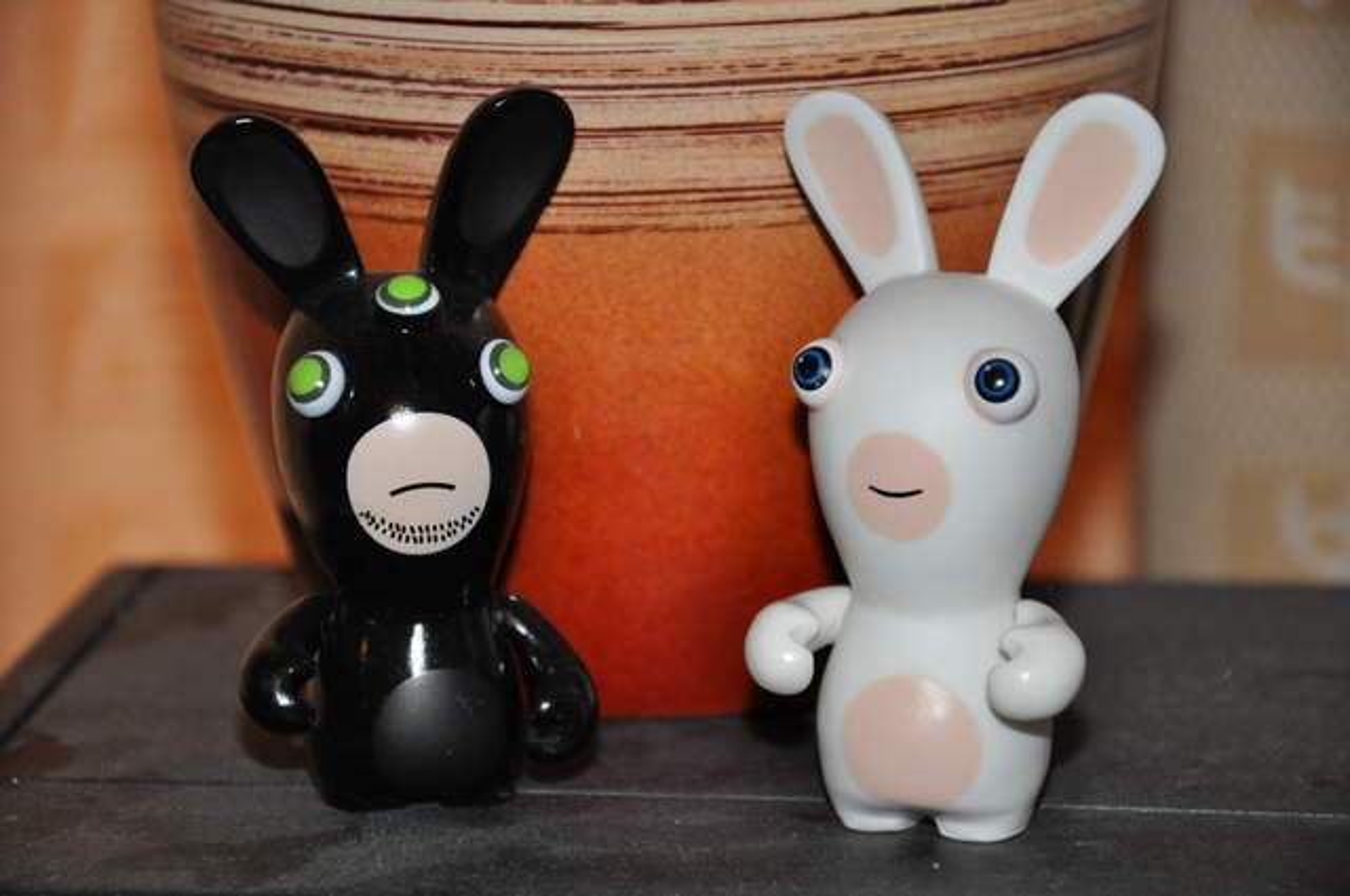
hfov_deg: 13.1
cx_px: 675
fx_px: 5899
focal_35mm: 158
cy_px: 448
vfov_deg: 8.7
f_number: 5.6
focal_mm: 105
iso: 800
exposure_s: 1/60
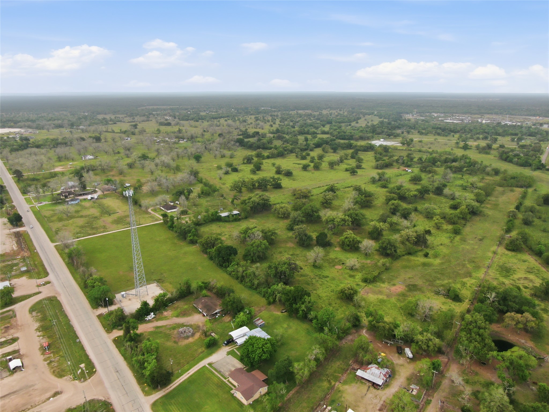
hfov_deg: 71.6
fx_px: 381
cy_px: 206
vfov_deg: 56.8
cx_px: 274
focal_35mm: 24
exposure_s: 1/60
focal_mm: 4.4
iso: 100
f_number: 2.8
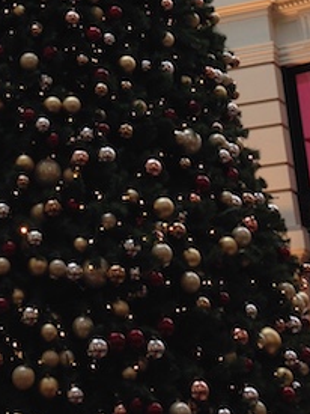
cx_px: 44
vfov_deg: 19.4
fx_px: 1147
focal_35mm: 96
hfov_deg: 15.3
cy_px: -72
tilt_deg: +32.7
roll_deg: +2.4
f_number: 2.4
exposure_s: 1/30
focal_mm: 4.12
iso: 50
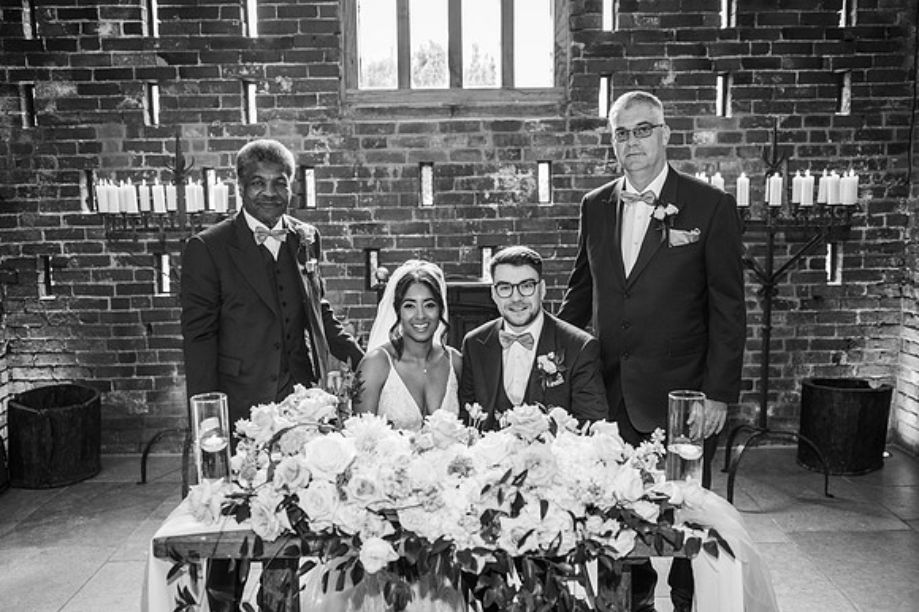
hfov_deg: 54.5
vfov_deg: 37.8
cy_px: 306
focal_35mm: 35
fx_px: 893
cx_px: 460
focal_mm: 35
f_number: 2.2
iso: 800
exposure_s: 1/200
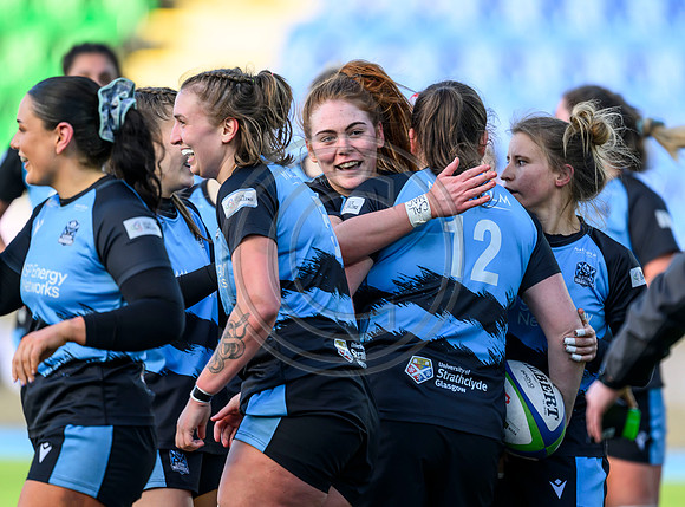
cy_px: 279
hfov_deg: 3.0
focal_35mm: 660
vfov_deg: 2.2
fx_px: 12987
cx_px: 417
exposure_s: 1/1000
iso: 800
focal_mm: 560
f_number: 4
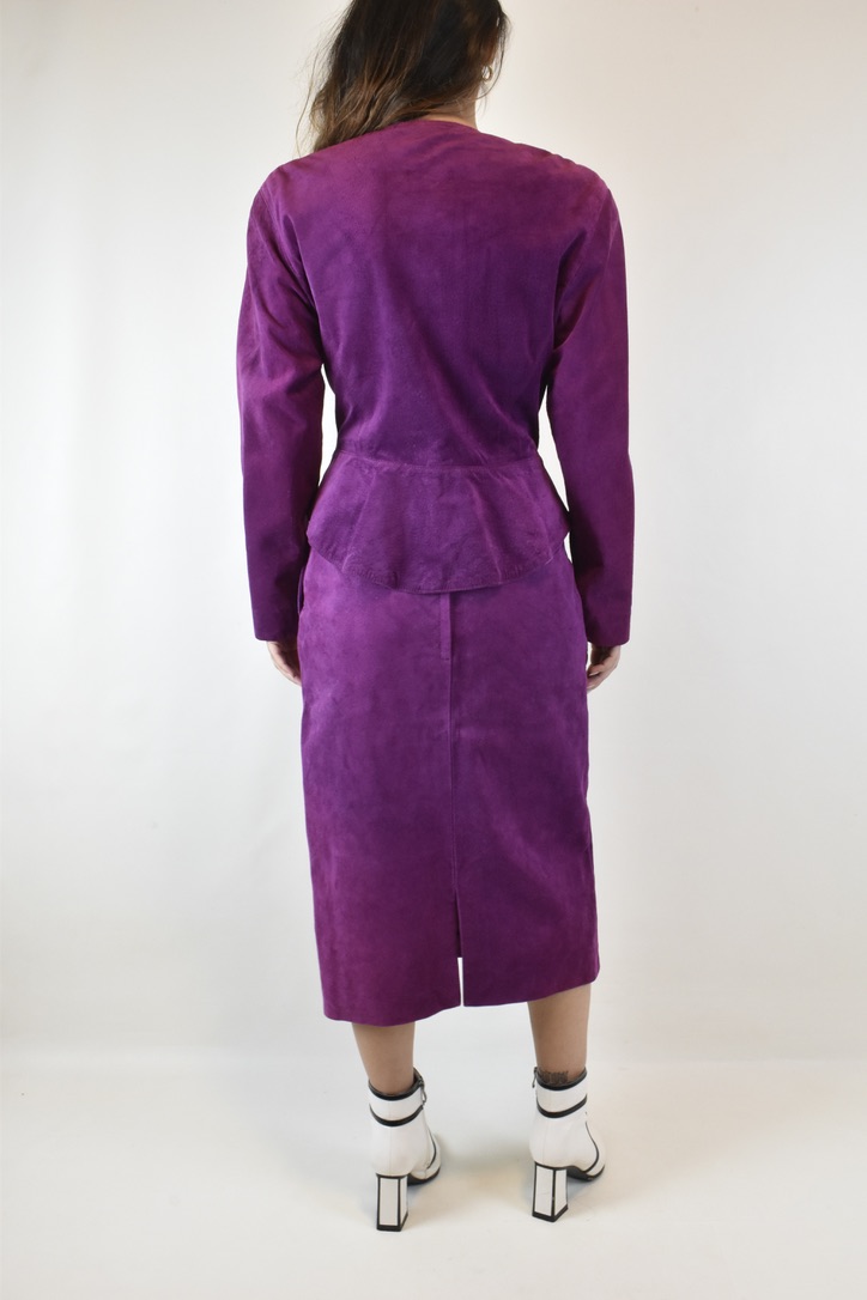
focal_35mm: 36
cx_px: 434
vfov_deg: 53.1
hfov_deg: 36.9
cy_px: 650
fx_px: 1300
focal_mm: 24
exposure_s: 1/25
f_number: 16
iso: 1600
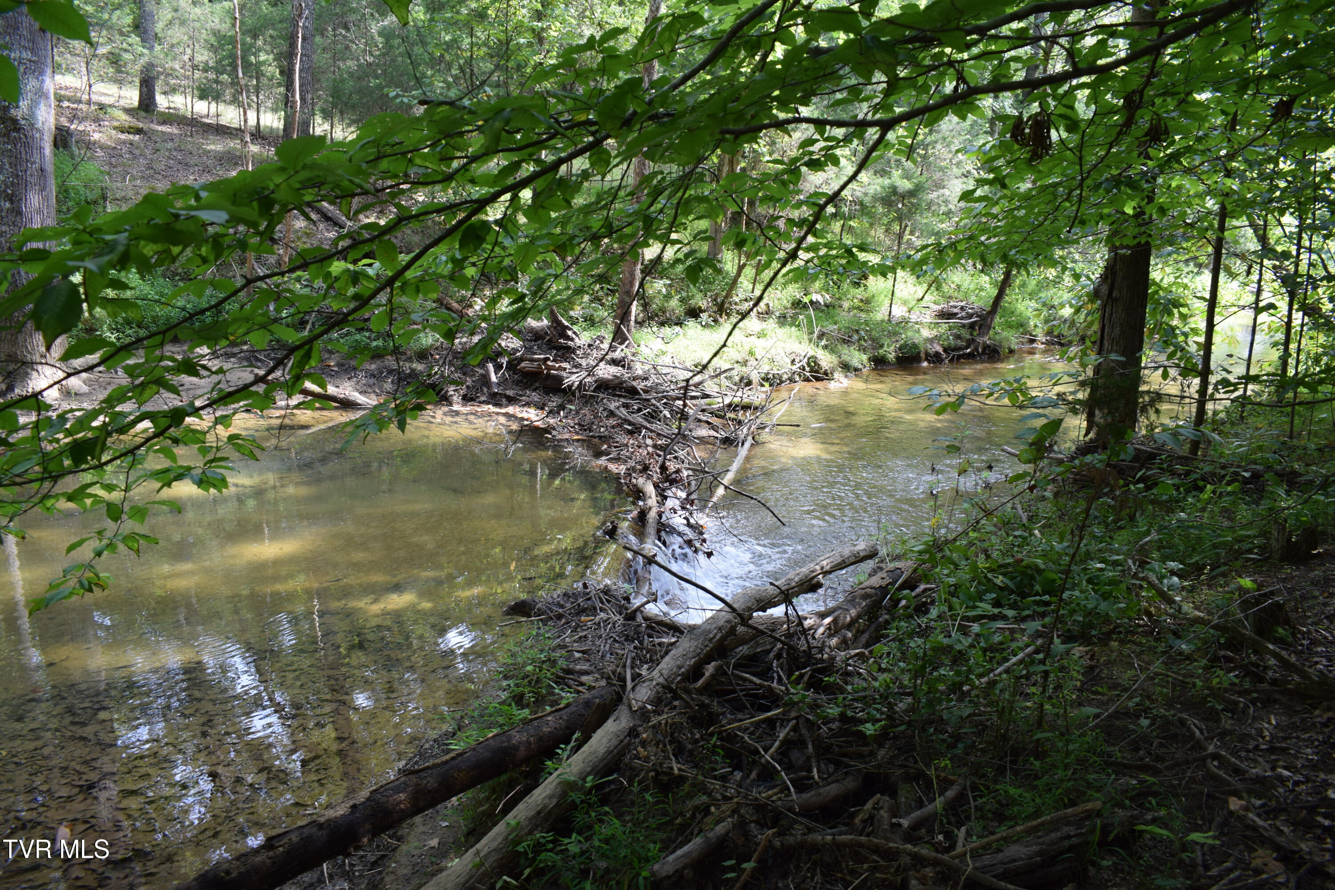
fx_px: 1001
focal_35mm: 27
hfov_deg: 67.4
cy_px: 445
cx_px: 668
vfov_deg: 47.9
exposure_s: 1/125
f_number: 5.6
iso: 400
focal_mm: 18
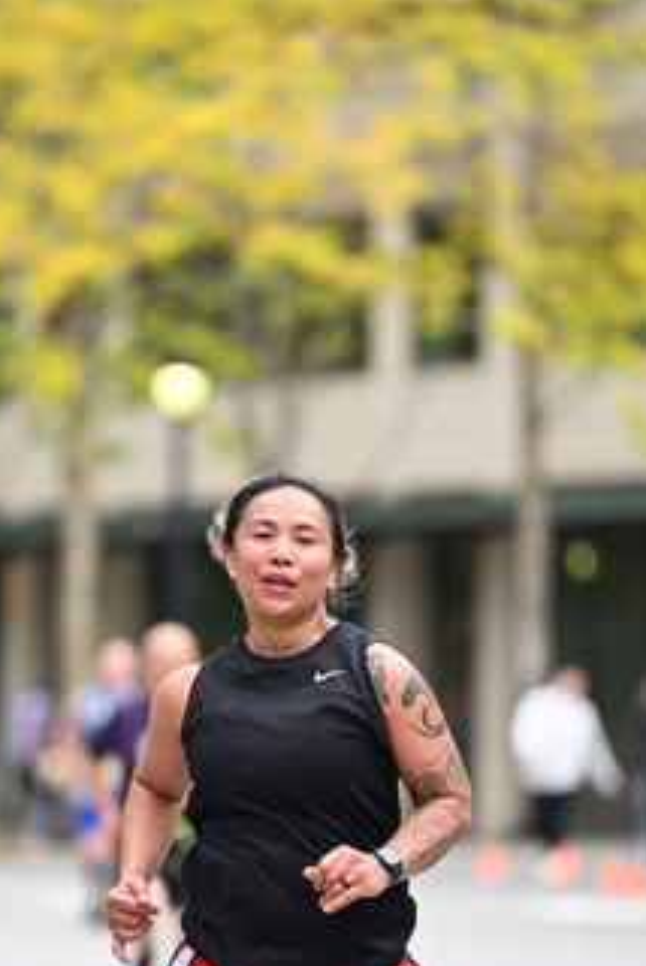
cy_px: 631
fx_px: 8299
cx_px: 300
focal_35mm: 309
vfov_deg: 6.7
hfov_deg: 4.5
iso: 640
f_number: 2.8
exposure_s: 1/1600
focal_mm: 180
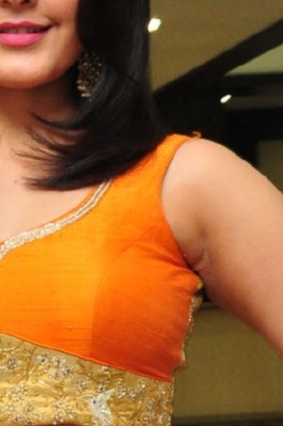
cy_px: 389
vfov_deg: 12.4
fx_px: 1950
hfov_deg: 8.2
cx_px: -78
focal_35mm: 165
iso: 1600
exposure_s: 1/125
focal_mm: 32
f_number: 8
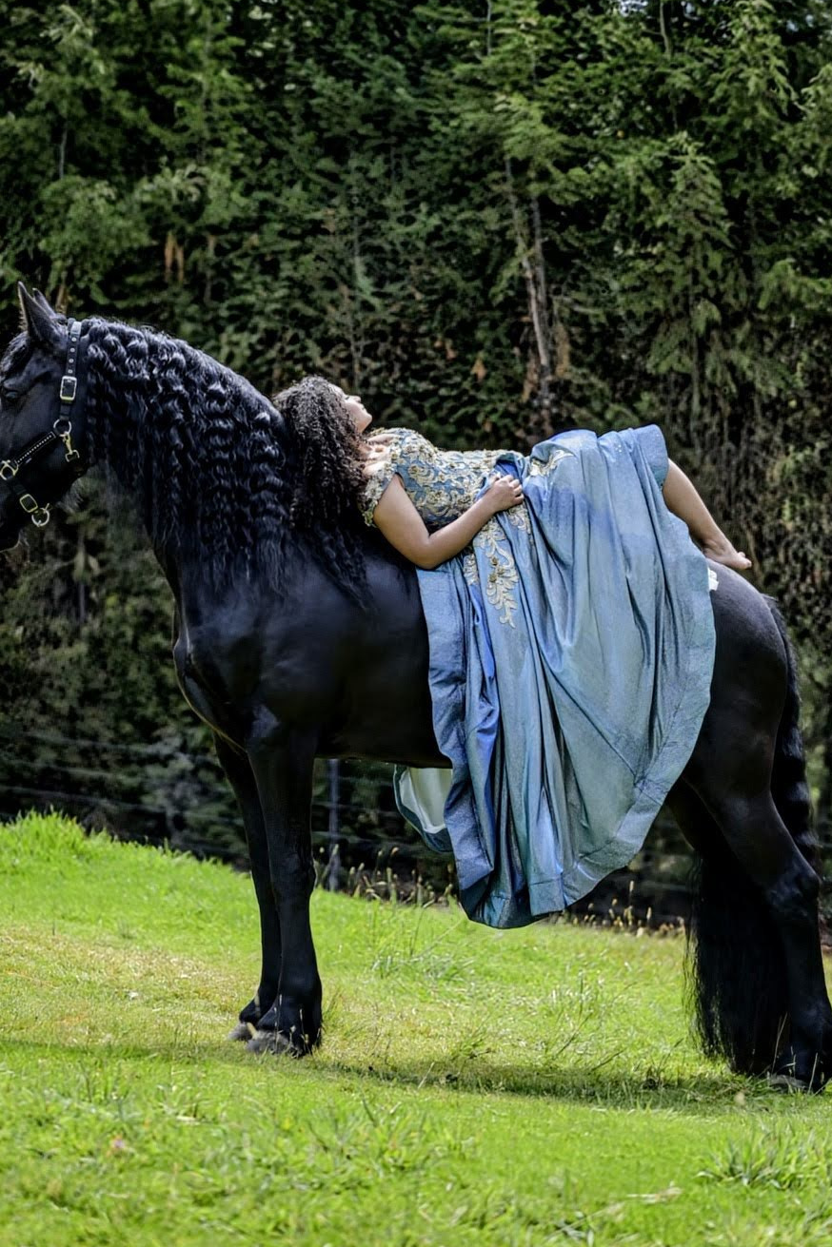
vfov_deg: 19.5
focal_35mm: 105
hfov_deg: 13.0
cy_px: 625
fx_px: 3640
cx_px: 392
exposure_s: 1/640
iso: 50
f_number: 1.8
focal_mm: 85
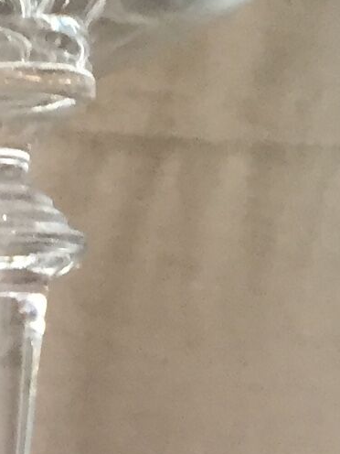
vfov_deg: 9.5
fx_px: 2501
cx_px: -230
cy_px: 964
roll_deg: +2.5
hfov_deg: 7.6
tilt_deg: -7.9
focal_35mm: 191
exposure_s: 1/33
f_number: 2.2
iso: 100
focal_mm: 4.15
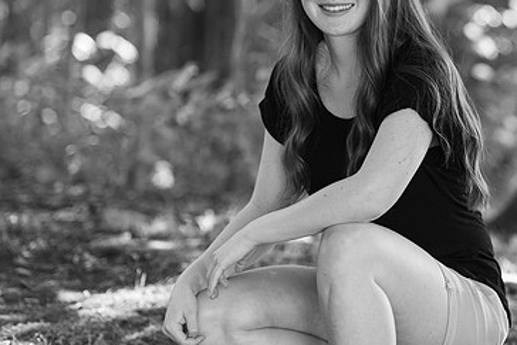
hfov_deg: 11.1
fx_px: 2658
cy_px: 73
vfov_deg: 7.4
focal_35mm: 185
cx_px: 395
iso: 400
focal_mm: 116
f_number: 2.8
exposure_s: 1/200
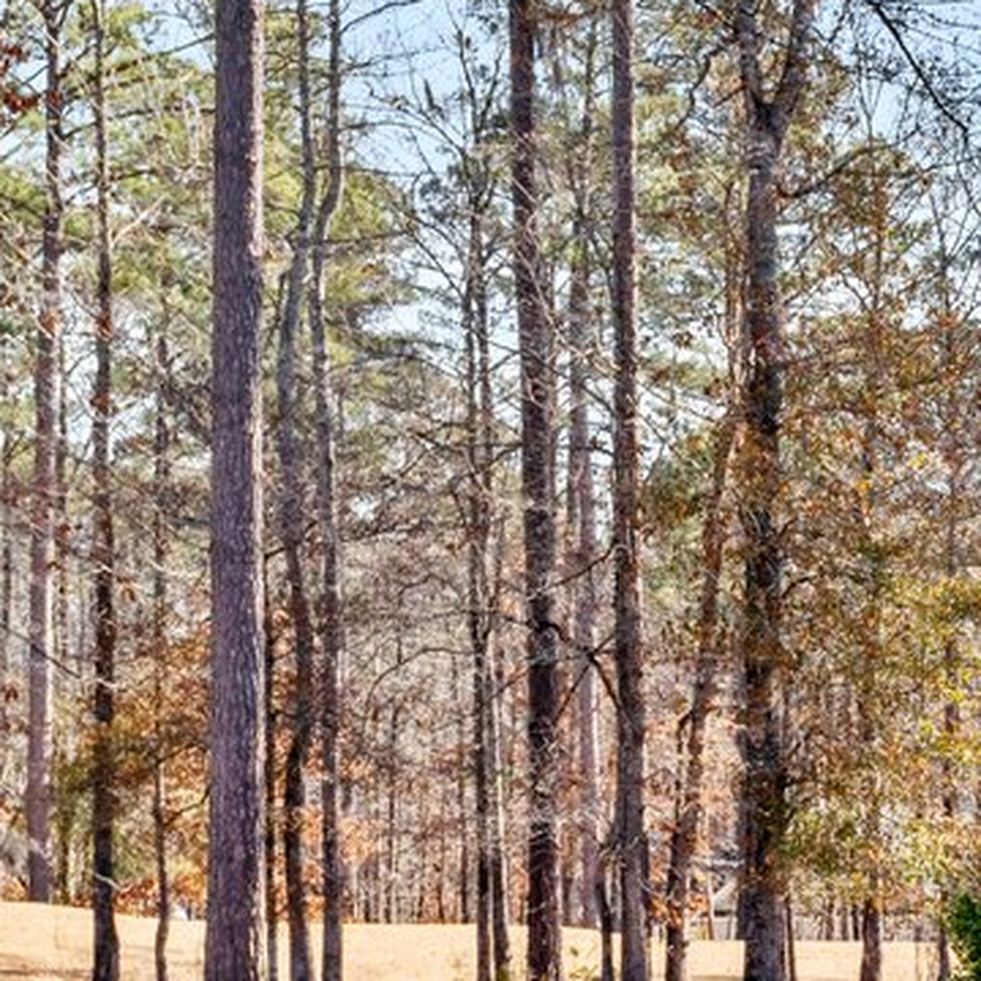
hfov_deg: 9.9
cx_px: 2684
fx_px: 4649
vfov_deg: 12.0
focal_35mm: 145
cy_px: 467
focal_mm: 30
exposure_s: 1/400
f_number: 6.3
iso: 125
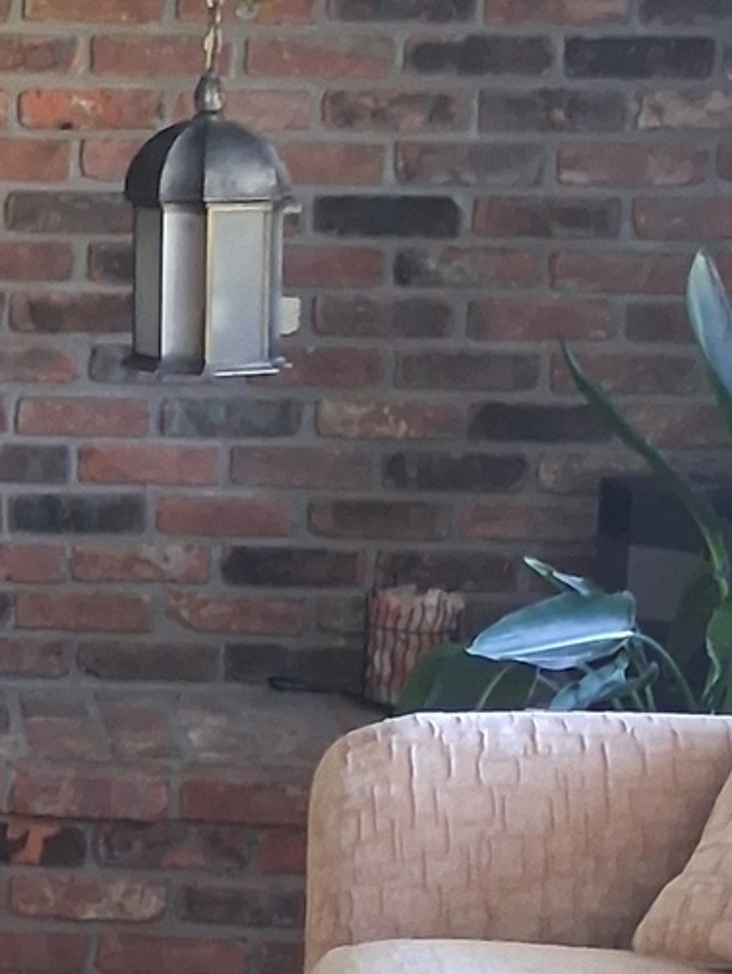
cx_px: -351
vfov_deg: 16.5
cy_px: 496
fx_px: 3351
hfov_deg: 11.9
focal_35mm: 119
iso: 500
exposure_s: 1/30
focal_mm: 3.98
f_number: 1.8
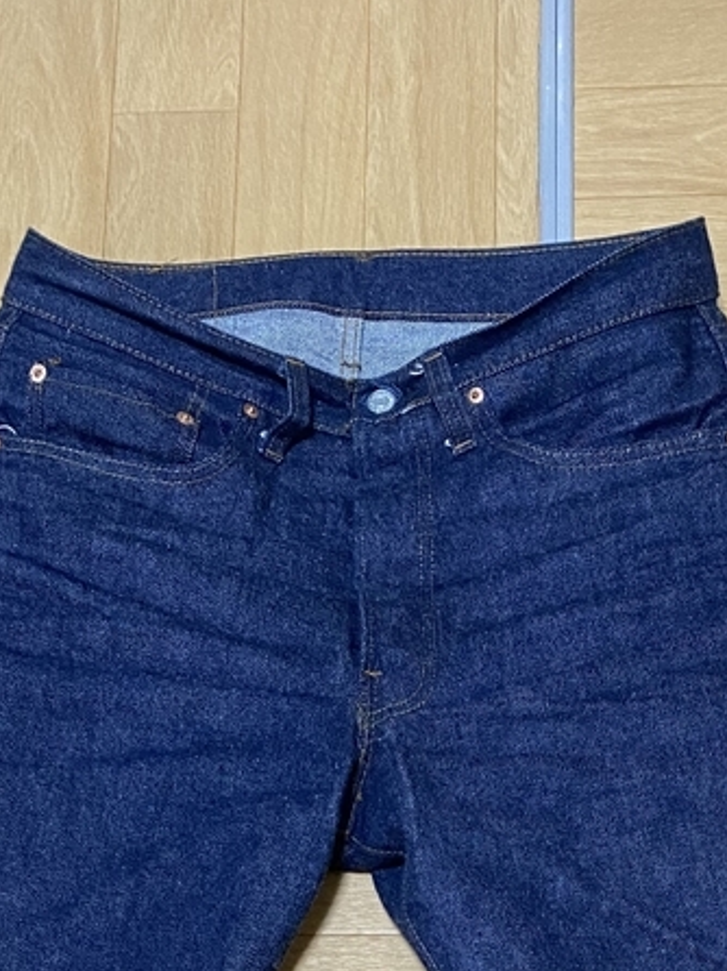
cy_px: 1267
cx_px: 374
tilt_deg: -75.1
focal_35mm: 70
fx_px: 1962
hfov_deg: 21.0
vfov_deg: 24.3
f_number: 1.8
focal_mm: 4.25
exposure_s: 1/50
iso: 200
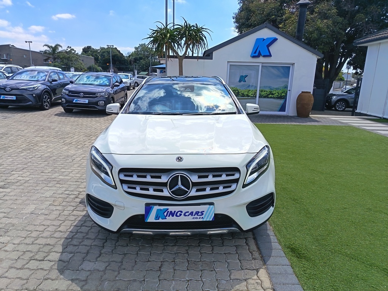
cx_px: 194
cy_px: 146
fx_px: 269
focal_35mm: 24
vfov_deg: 56.8
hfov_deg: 71.6
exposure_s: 1/1220
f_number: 1.75
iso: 100
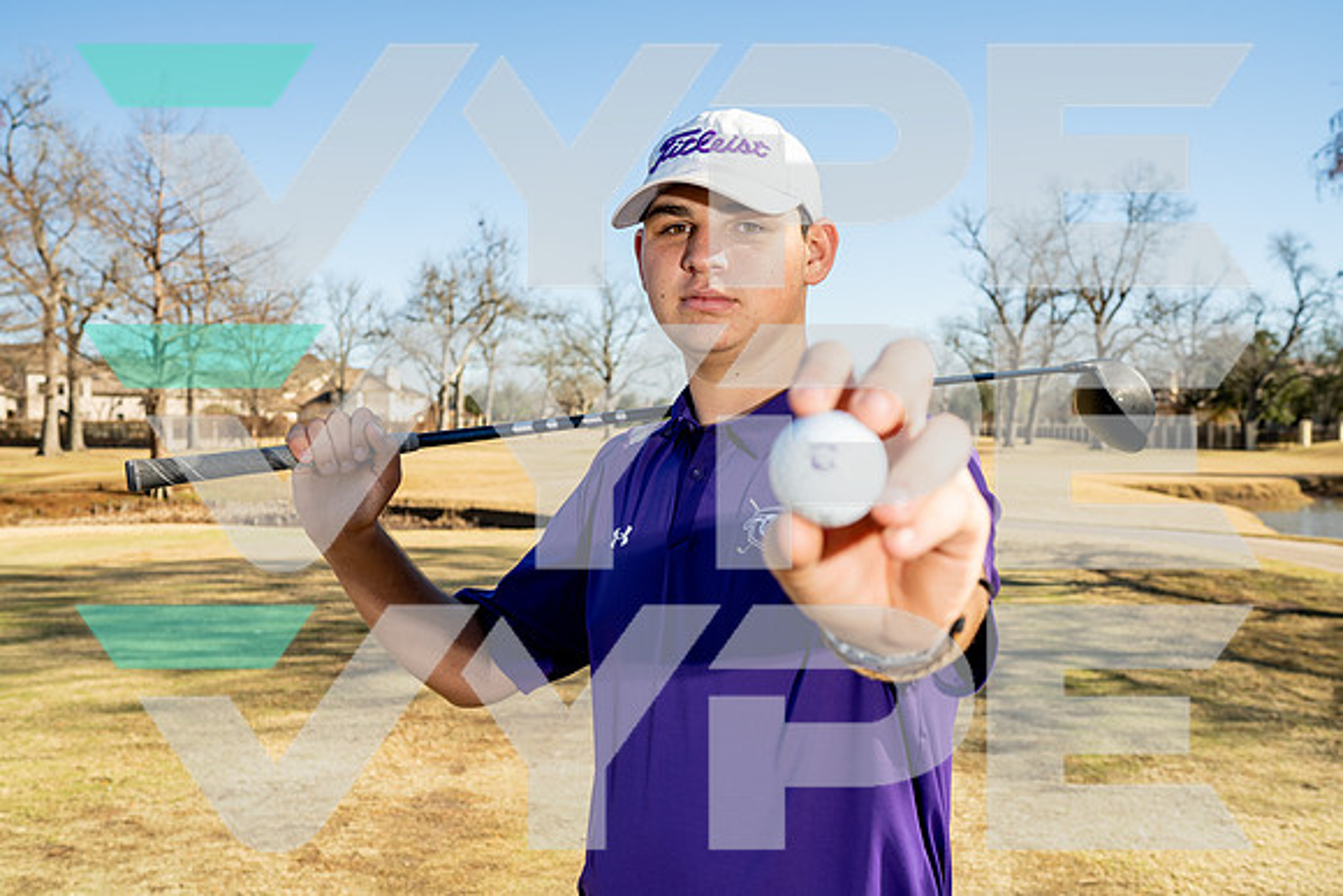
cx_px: 672
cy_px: 448
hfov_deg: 54.4
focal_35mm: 35
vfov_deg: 37.9
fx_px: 1306
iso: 100
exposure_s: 1/250
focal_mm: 35
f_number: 5.6
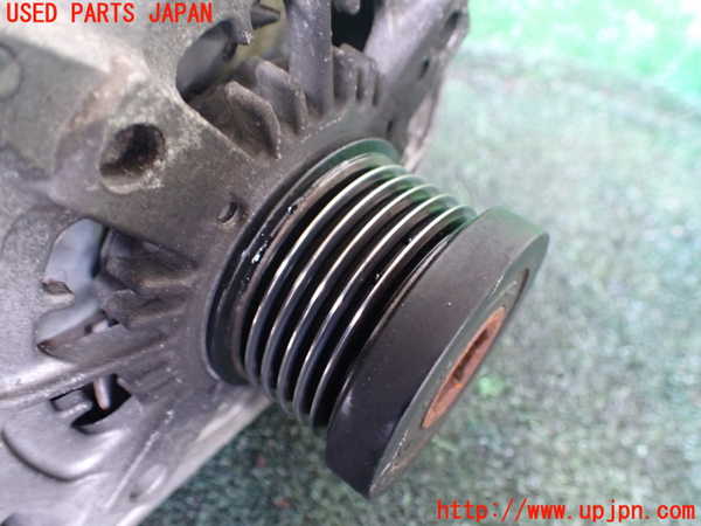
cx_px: 350
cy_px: 263
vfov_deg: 46.8
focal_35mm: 30
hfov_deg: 60.0
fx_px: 608
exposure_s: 1/30
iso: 800
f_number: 2.3
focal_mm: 5.4
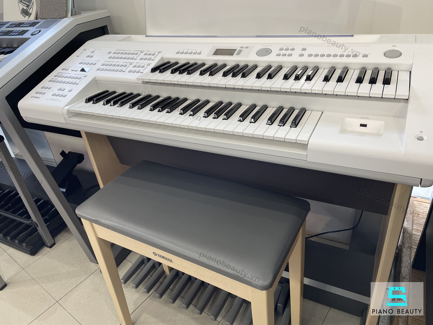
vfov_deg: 53.1
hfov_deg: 67.3
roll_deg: +4.2
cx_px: 216
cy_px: 162
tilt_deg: -30.2
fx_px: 325
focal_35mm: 26
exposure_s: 1/120
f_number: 1.6
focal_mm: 4.2
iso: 80
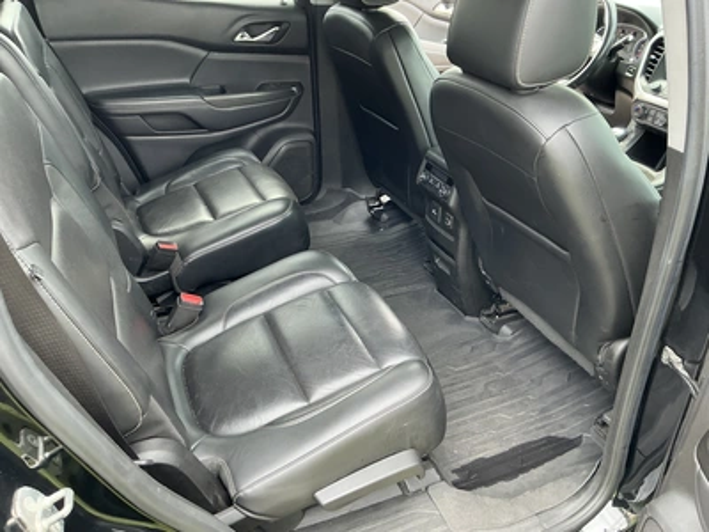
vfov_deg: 49.7
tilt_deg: -34.6
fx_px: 573
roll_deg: -0.2
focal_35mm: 28
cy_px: 266
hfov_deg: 63.4
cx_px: 354
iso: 64
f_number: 1.8
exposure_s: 1/113
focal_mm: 3
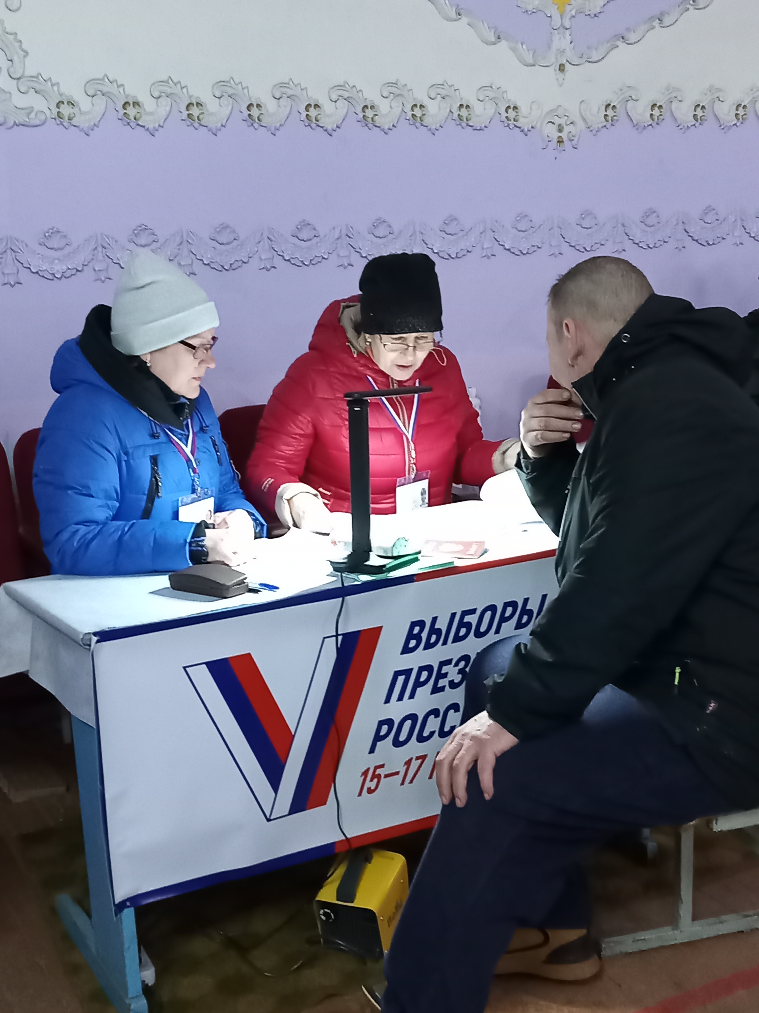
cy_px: 506
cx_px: 380
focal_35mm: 47
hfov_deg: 30.9
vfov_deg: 40.4
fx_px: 1374
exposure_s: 1/16.7
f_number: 1.8
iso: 1731
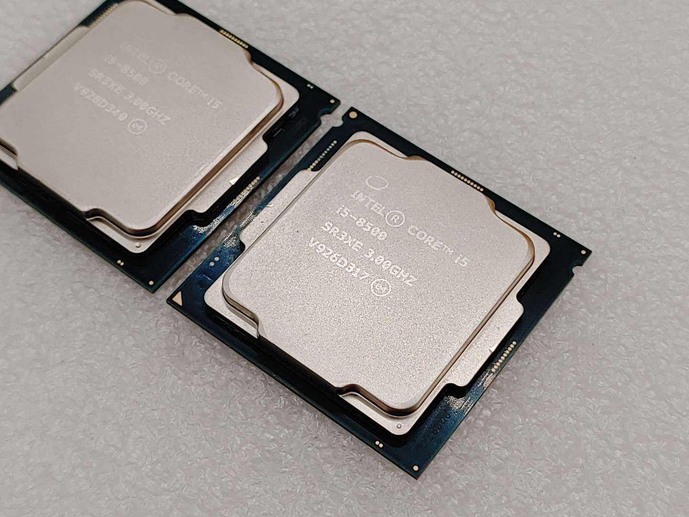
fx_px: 1174
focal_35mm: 59
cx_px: 344
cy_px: 258
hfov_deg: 32.7
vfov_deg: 24.8
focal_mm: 4.36
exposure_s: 1/250
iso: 50
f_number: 1.8
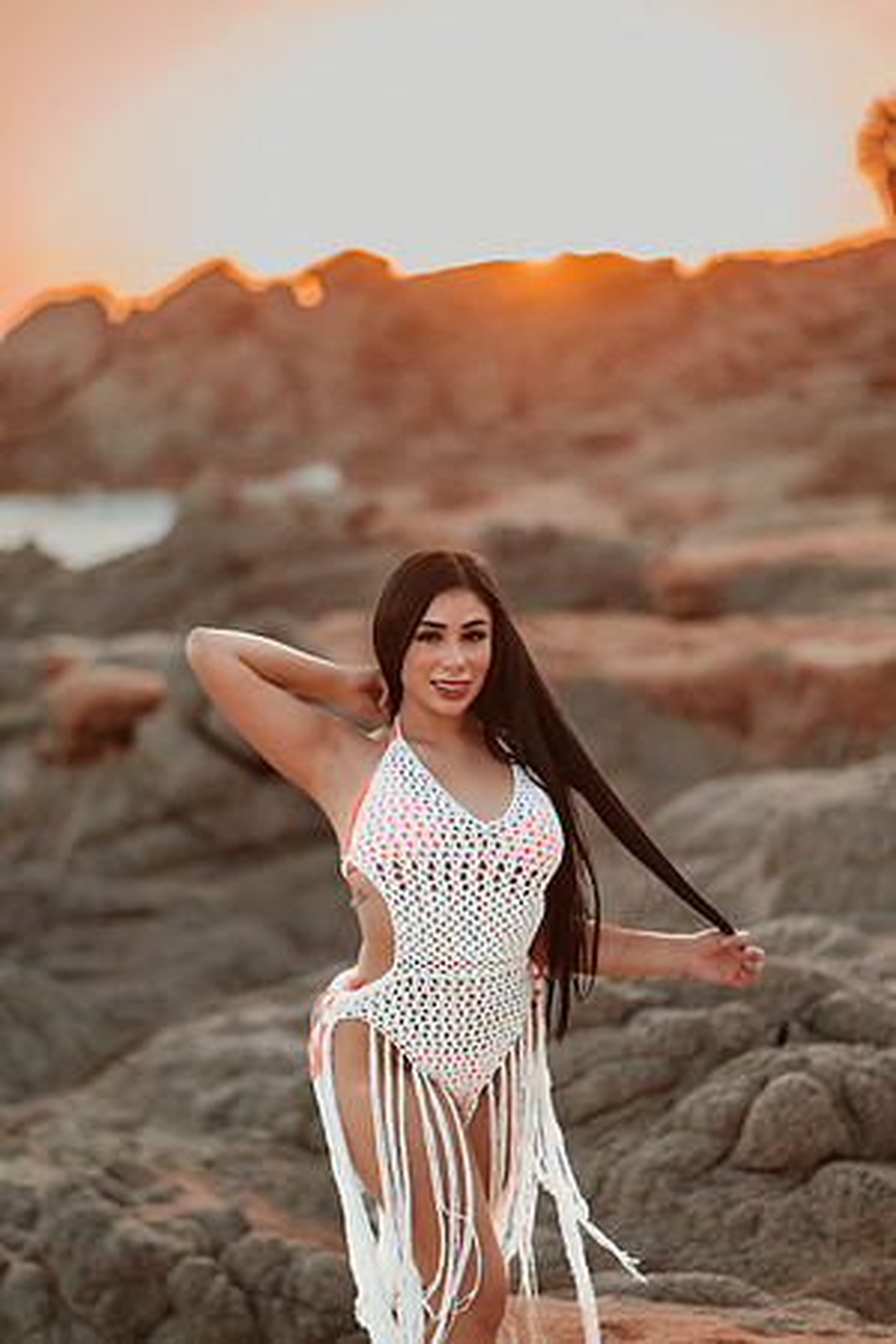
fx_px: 2165
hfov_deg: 23.4
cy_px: 672
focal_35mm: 58
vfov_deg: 34.5
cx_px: 448
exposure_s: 1/1250
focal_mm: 58
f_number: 1.4
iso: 100
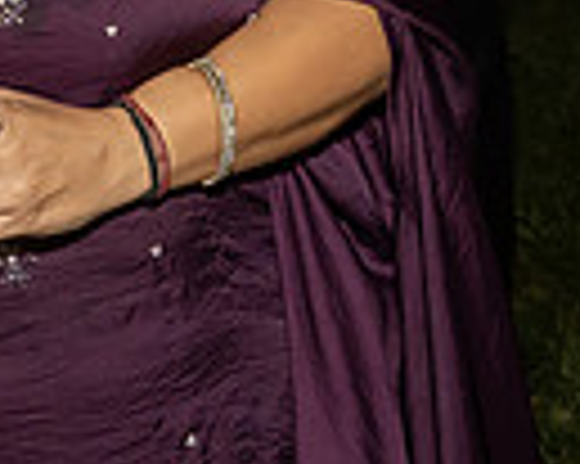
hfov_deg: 11.3
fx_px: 2779
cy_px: 58
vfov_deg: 9.5
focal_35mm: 162
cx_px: -378
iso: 640
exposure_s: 1/250
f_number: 8
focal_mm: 20
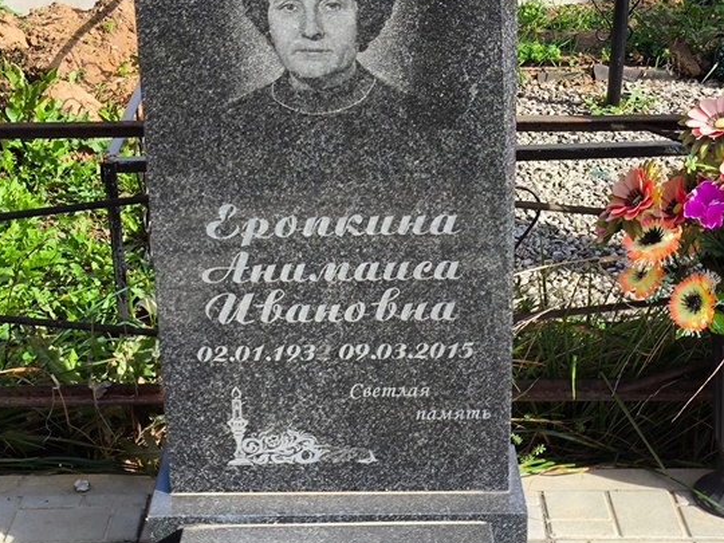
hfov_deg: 26.3
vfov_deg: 19.9
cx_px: 348
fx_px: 1548
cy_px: 276
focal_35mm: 74
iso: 50
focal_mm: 4.71
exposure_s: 1/927
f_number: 1.7
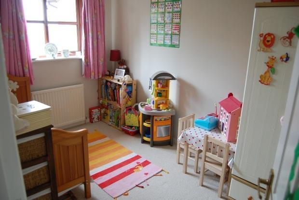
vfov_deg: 48.0
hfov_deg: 67.4
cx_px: 150
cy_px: 100
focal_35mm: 27
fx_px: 224
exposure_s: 1/30
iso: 400
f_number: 3.5
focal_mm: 18
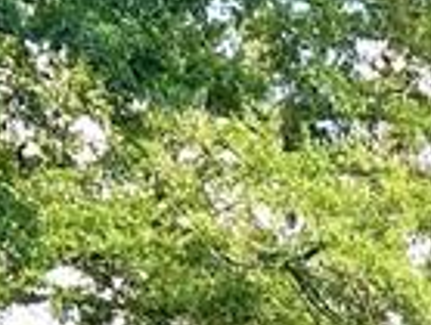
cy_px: 724
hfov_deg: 10.0
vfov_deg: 7.4
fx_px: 2384
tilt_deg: -1.0
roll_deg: -0.4
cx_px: 657
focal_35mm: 191
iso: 40
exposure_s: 1/260
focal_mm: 5.7
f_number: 1.5
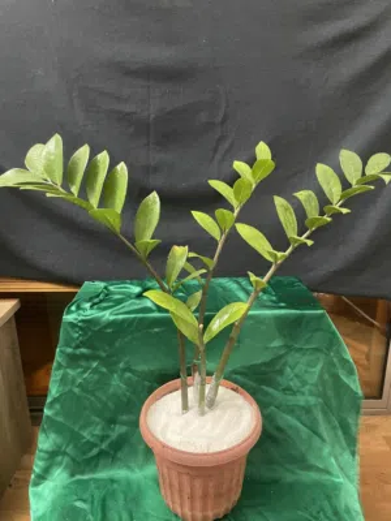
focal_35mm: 26
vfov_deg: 67.3
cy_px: 260
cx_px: 196
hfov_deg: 53.1
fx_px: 392
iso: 640
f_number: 1.6
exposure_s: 1/30
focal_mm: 4.2
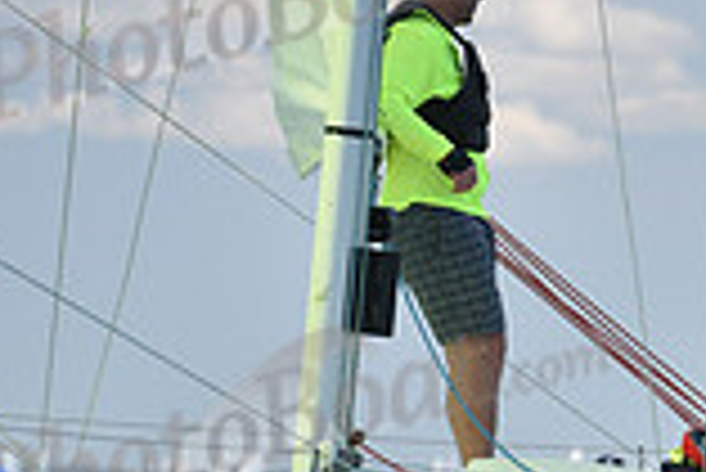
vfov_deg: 1.9
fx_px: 14466
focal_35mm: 737
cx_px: 845
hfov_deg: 2.8
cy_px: 591
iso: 400
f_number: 5
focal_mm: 200
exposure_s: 1/800
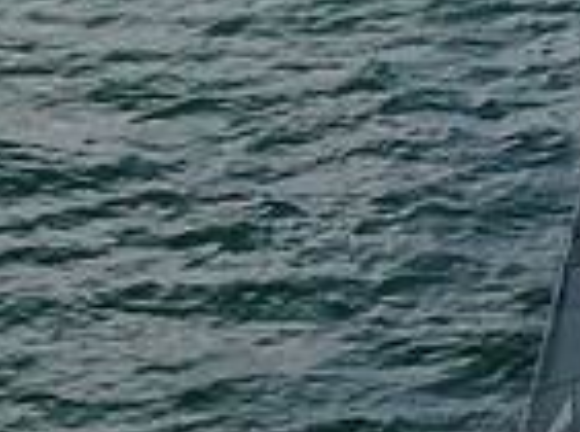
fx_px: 3309
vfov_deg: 7.5
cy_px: 344
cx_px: 325
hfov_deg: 10.0
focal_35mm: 198
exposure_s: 1/1000
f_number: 3.8
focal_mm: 8.6
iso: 100
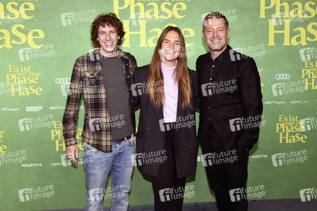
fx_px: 273
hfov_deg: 60.3
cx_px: 158
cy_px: 106
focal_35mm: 31
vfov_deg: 42.3
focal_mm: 31
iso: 500
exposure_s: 1/125
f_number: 6.3
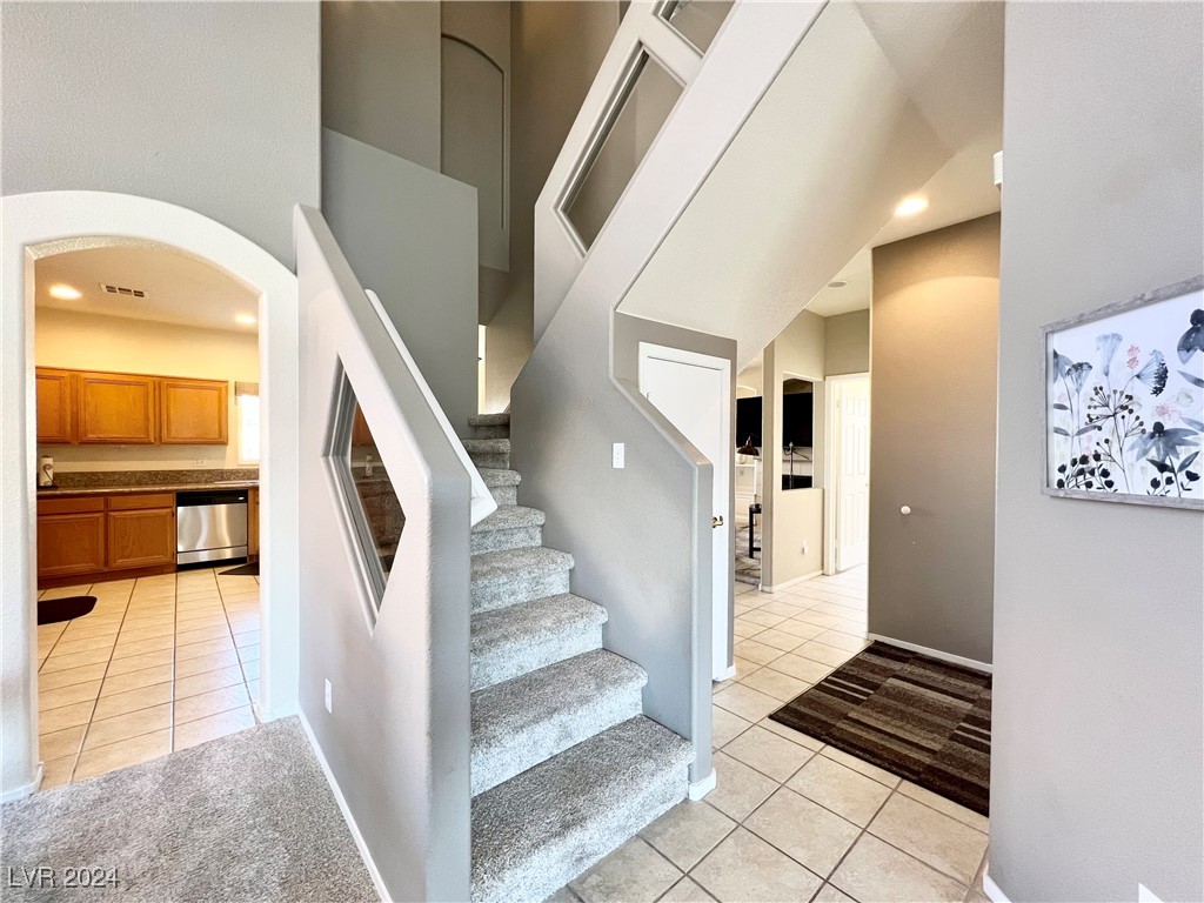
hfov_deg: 106.2
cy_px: 452
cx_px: 602
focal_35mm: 13
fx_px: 452
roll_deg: -0.3
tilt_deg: -0.6
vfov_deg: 89.9
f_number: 1.8
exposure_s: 1/60
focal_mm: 1.57
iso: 200
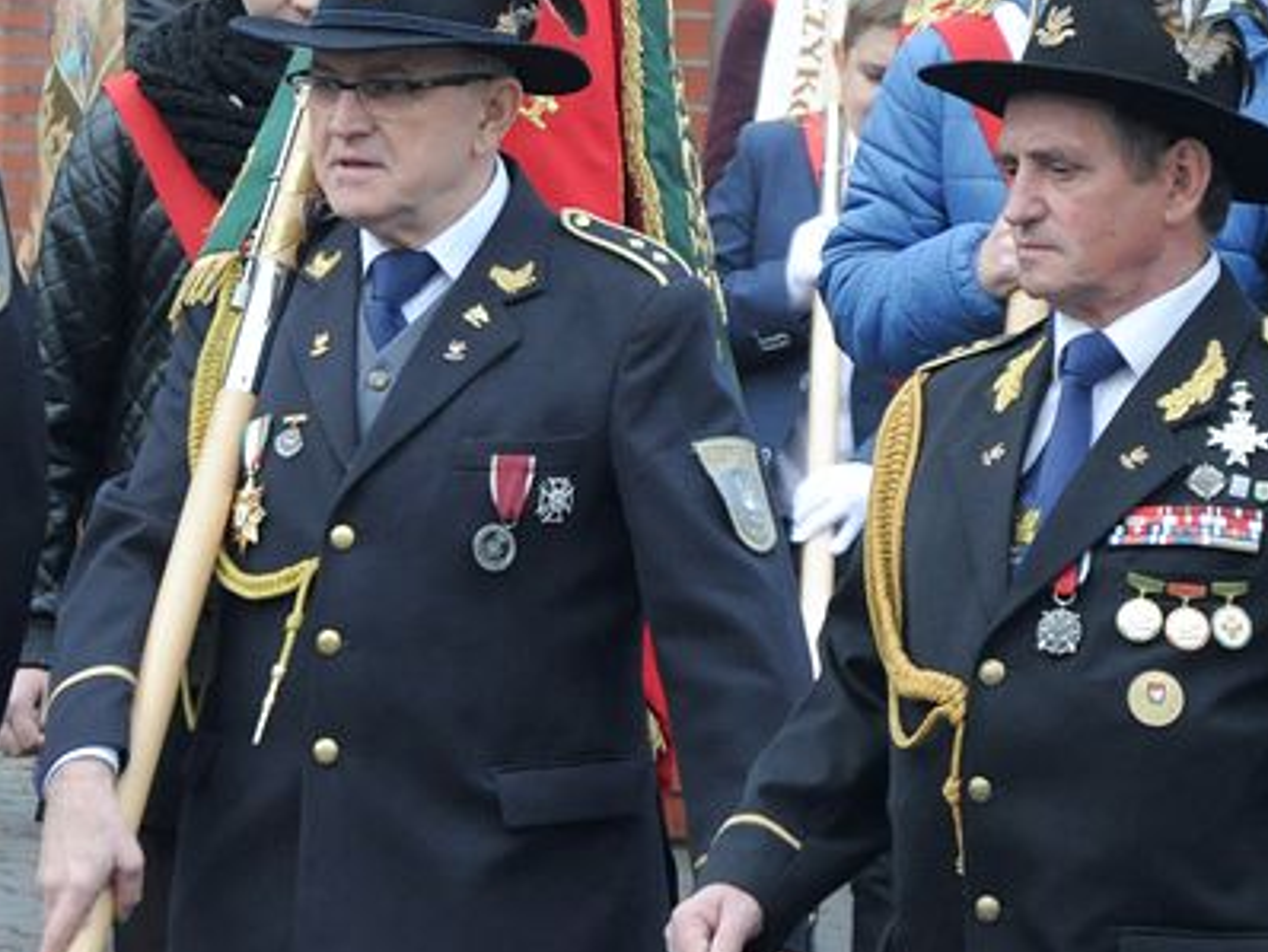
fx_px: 11840
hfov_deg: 6.1
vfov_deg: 4.6
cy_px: 221
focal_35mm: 323
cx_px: 379
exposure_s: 1/400
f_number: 5.6
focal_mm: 105
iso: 1600
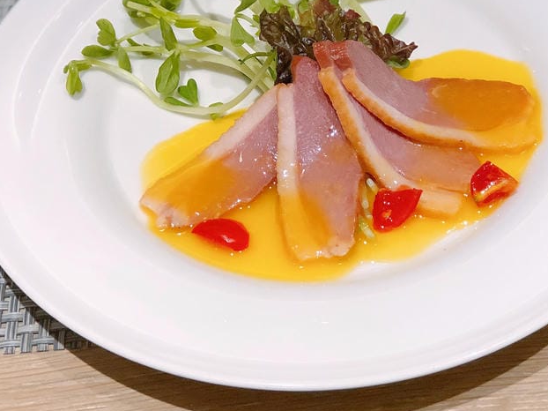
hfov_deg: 17.9
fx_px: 1741
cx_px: 300
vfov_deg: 13.4
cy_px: 133
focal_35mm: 110
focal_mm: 6.6
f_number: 2.8
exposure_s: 1/30
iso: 64
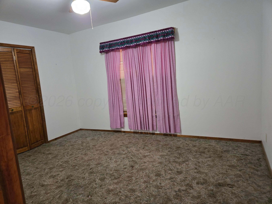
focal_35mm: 23
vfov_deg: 58.9
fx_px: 181
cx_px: 136
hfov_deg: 73.9
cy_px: 102
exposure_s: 1/60
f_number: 1.8
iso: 800
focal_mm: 5.4
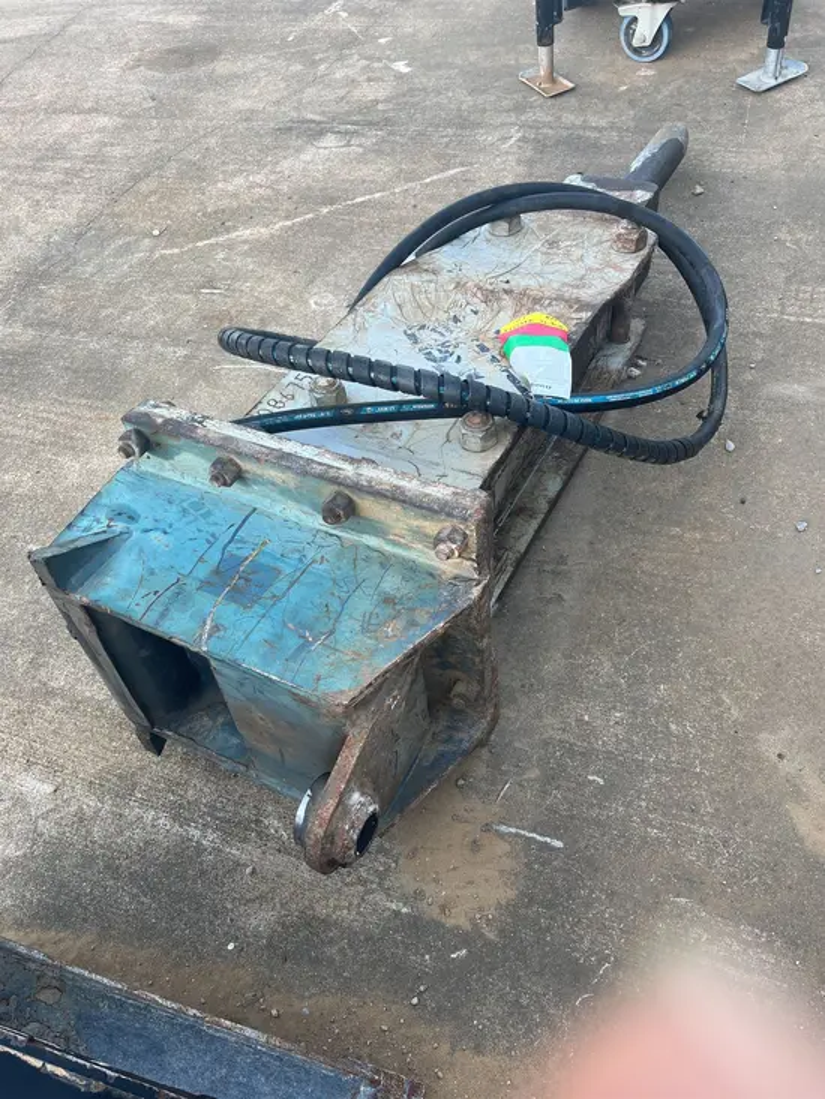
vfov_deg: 67.3
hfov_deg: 53.1
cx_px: 412
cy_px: 550
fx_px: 826
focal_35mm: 26
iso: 40
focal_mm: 5.1
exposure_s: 1/121
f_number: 1.6
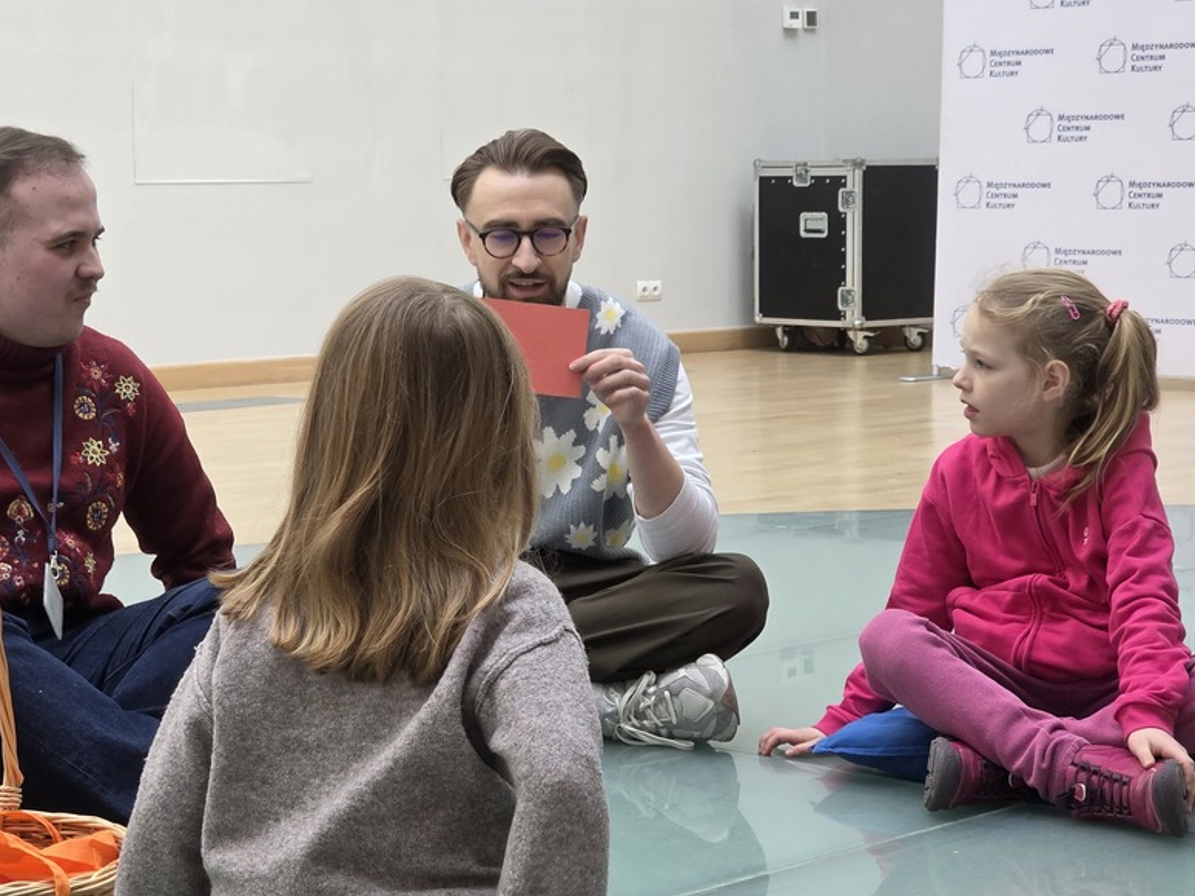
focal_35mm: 89
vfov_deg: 16.6
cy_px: 456
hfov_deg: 21.9
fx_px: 3072
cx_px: 426
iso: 160
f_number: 2.4
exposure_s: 1/100
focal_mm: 7.9
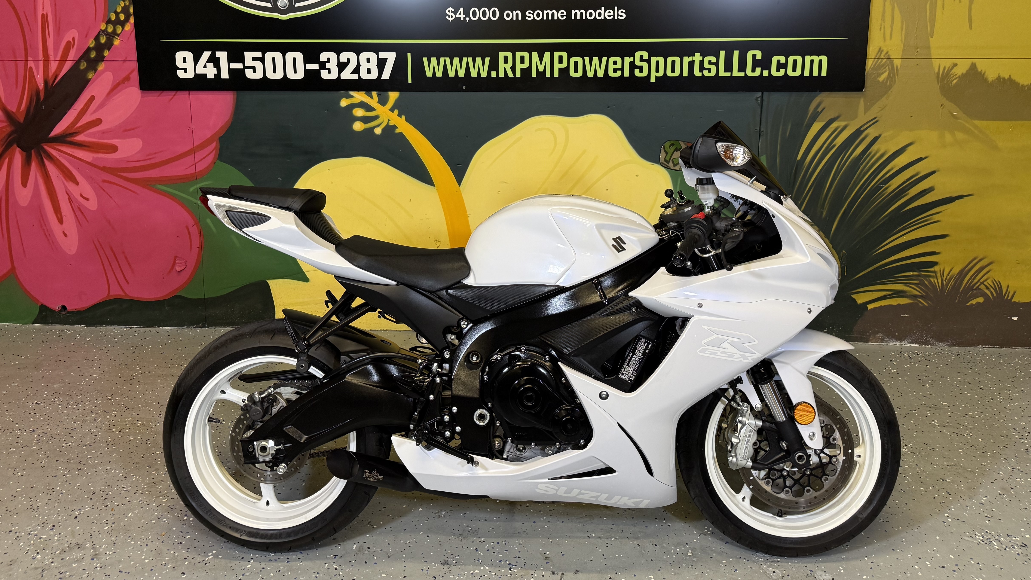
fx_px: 847
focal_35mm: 31
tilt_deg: -10.5
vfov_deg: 37.0
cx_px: 506
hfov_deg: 62.6
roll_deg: +0.7
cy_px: 160
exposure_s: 1/120
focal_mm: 6.76
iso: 160
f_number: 1.78
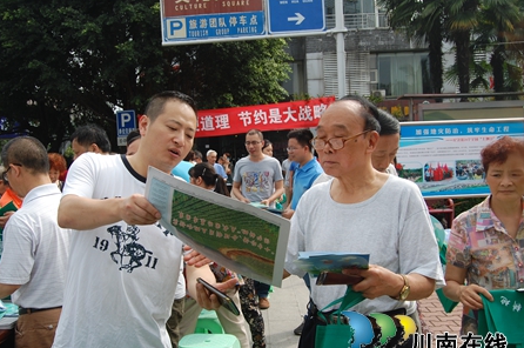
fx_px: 538
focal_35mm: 37
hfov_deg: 51.9
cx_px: 241
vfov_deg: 35.8
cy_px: 194
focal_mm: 22
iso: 200
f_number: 8
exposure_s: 1/250
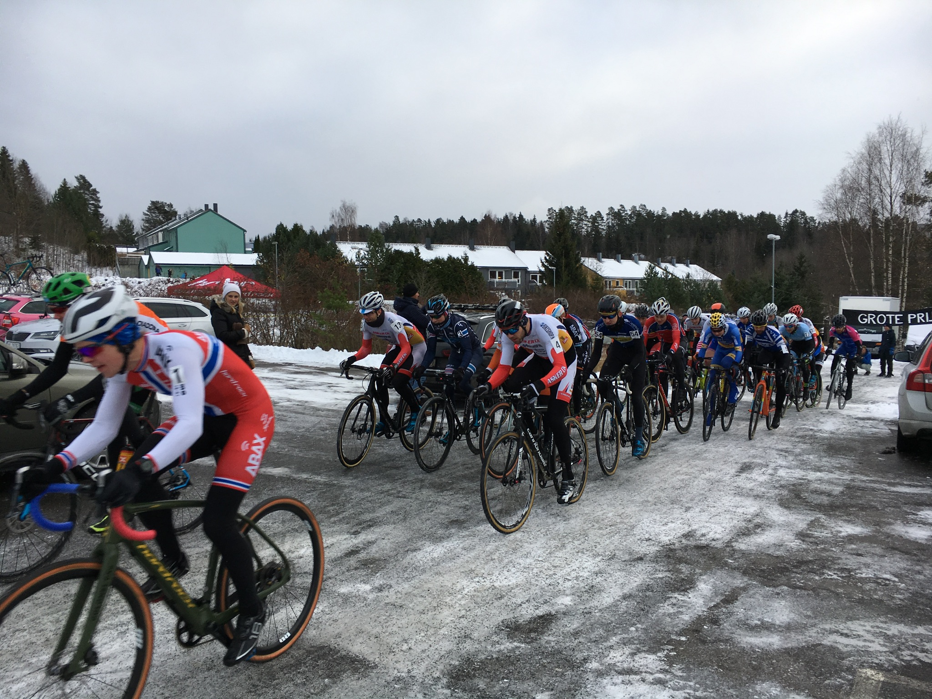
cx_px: 466
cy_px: 350
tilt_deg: -2.3
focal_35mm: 29
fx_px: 781
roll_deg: -1.5
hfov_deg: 61.7
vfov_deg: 48.2
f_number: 2.2
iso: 25
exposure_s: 1/346
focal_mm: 4.15
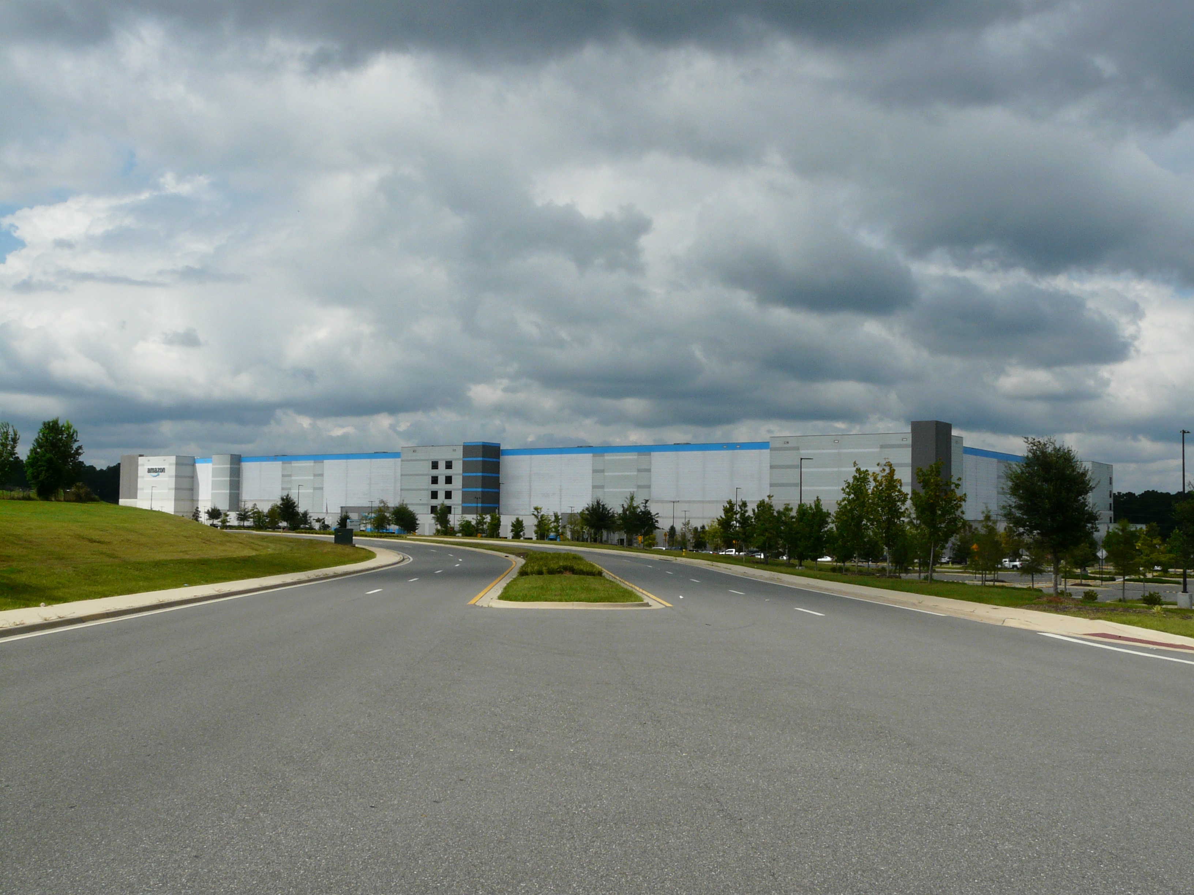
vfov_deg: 39.7
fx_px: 1242
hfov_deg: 51.4
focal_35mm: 36
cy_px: 448
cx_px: 597
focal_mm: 5.9
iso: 100
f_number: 8
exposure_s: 1/400
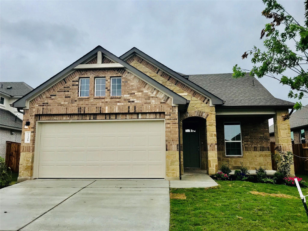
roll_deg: +0.3
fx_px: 249
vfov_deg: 49.7
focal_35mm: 28
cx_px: 154
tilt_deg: +9.5
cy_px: 116
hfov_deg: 63.4
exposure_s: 1/929
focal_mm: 3.99
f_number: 1.8
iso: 20
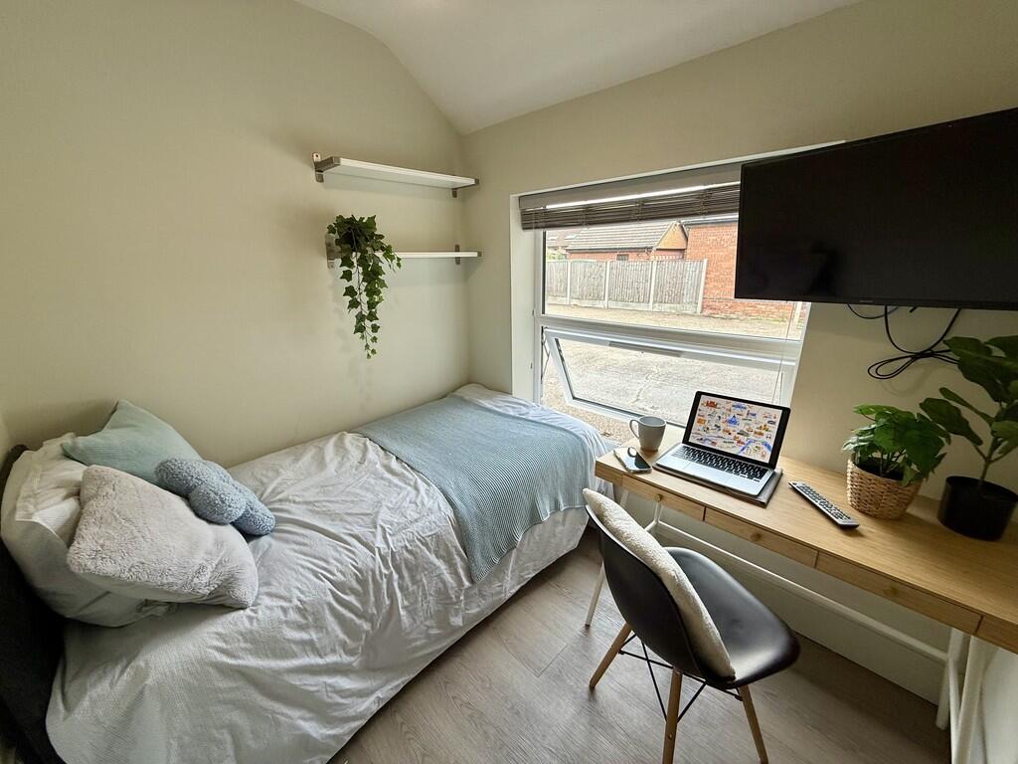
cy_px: 382
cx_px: 509
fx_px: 412
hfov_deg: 102.1
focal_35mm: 14
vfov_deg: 85.7
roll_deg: +1.0
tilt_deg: -16.0
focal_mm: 2.22
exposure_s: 1/130
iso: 50
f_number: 2.2
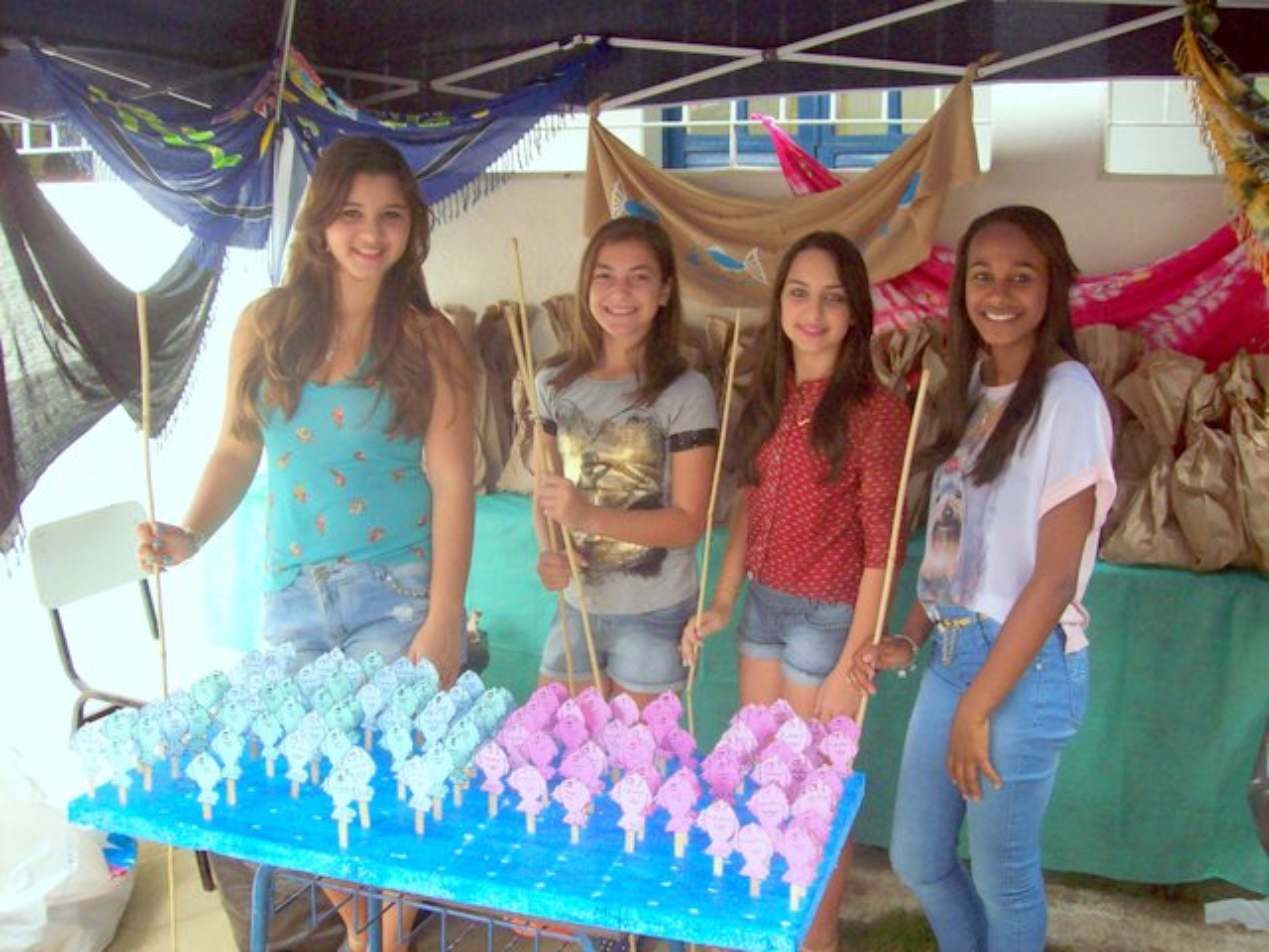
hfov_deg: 51.4
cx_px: 634
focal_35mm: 36
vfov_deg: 39.7
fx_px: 1320
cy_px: 476
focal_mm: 6
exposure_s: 1/118
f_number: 2.7
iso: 200
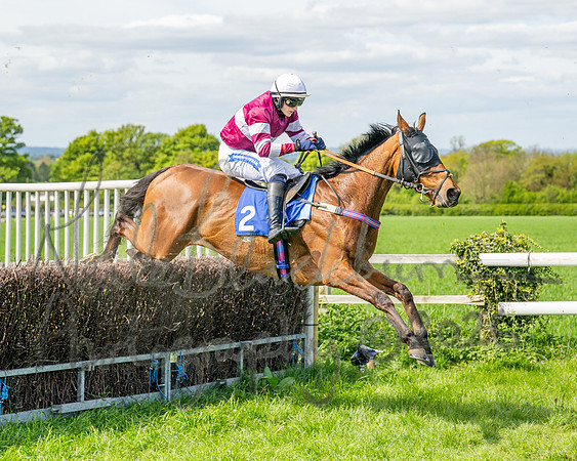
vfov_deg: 14.9
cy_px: 252
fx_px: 1762
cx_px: 262
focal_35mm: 103
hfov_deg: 18.6
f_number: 4
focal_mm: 70
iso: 400
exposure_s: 1/2500
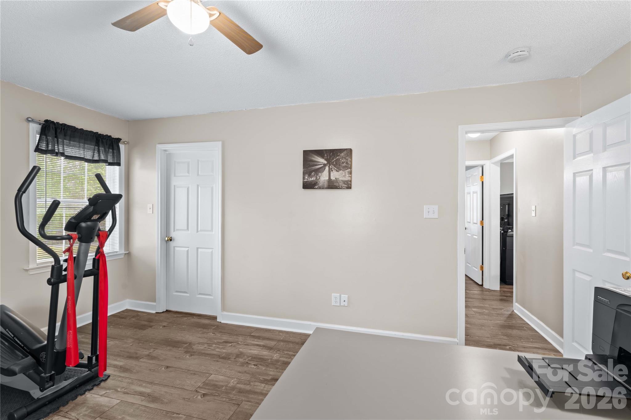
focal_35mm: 16
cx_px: 316
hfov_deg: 96.7
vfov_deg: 73.7
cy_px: 210
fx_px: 280
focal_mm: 16
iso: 100
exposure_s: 3.2
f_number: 8
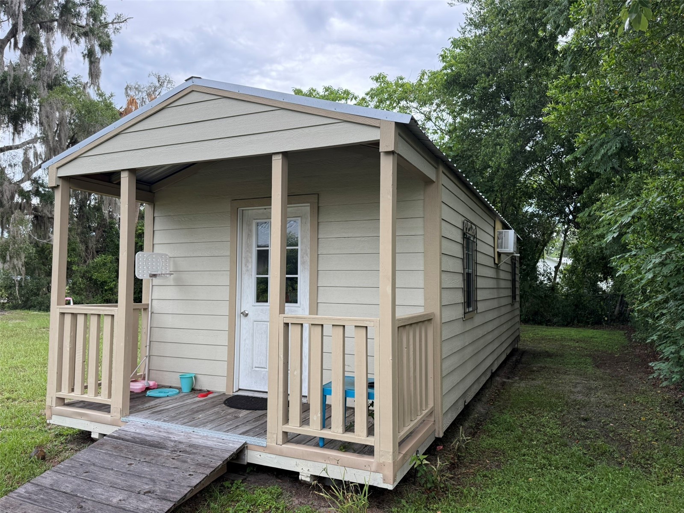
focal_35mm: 24
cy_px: 256
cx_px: 342
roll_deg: -0.8
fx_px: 474
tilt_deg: +4.5
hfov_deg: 71.6
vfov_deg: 56.8
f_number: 1.78
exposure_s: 1/822
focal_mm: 6.76
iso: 100
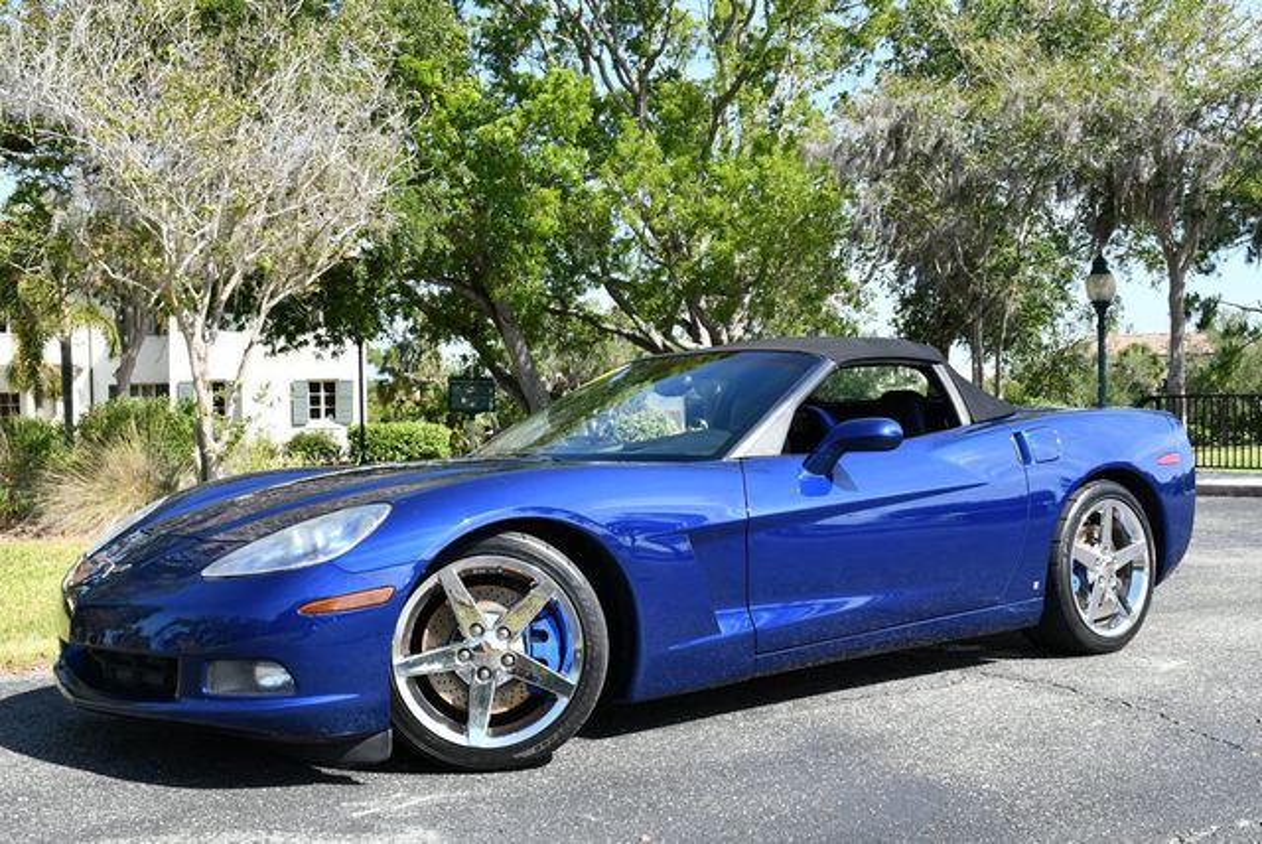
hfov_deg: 48.4
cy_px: 422
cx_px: 631
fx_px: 1403
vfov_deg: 33.5
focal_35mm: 40
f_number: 8
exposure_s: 1/250
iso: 180
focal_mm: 20
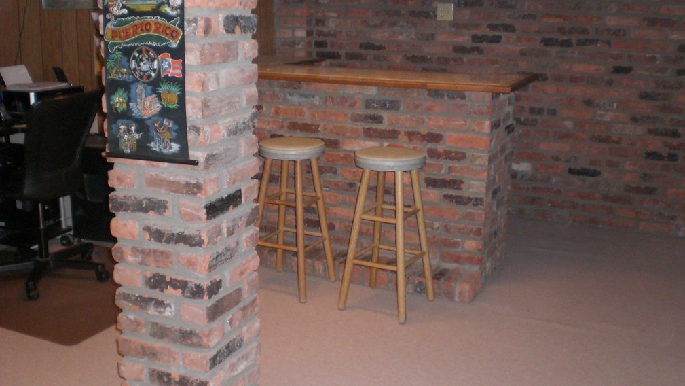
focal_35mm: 42
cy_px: 172
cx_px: 346
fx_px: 763
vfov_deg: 28.3
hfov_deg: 48.3
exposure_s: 1/60
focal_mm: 6.3
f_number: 3.1
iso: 200
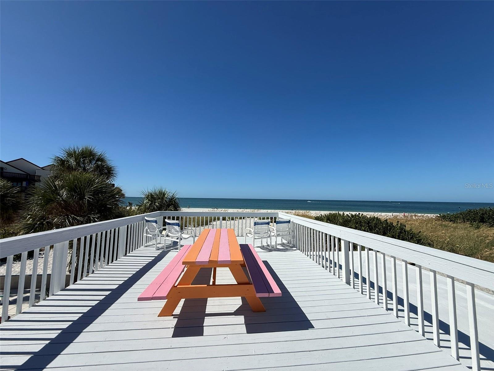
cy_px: 186
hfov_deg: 102.1
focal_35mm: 14
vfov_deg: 85.7
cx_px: 247
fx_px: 200
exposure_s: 1/5155
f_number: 2.2
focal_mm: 2.22
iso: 50
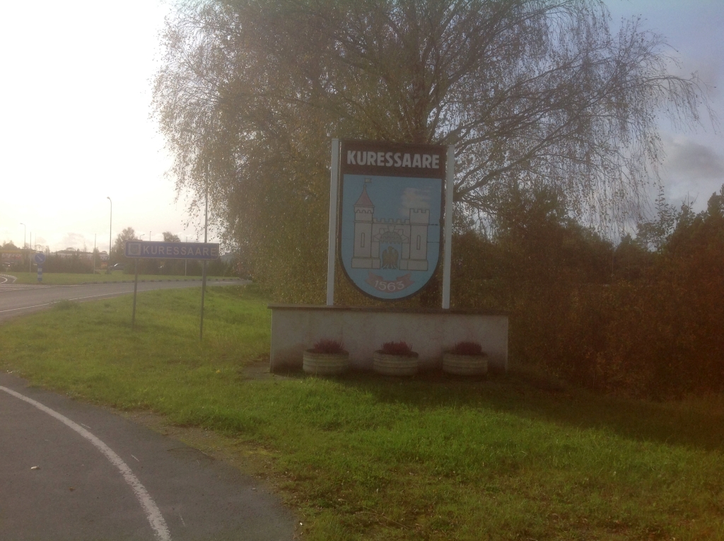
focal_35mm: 35
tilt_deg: +1.0
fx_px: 731
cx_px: 362
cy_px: 270
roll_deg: -1.3
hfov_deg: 52.7
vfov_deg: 40.6
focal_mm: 4.28
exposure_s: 1/1890
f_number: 2.4
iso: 50
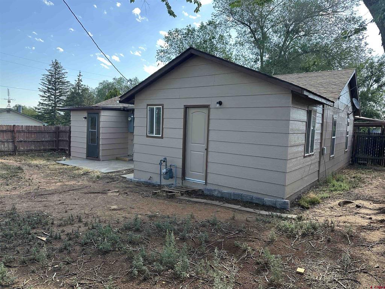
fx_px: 267
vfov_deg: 56.8
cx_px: 192
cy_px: 144
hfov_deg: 71.6
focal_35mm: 24
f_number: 1.78
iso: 80
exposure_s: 1/630
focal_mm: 6.86
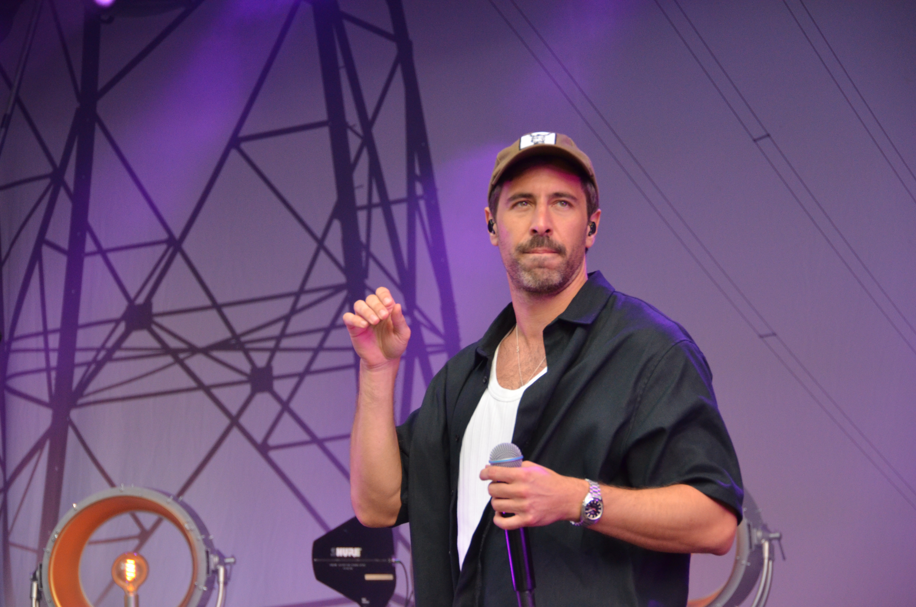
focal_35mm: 150
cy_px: 304
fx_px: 3809
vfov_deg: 9.1
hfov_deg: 13.7
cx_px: 458
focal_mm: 100
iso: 1100
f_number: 6.3
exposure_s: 1/640
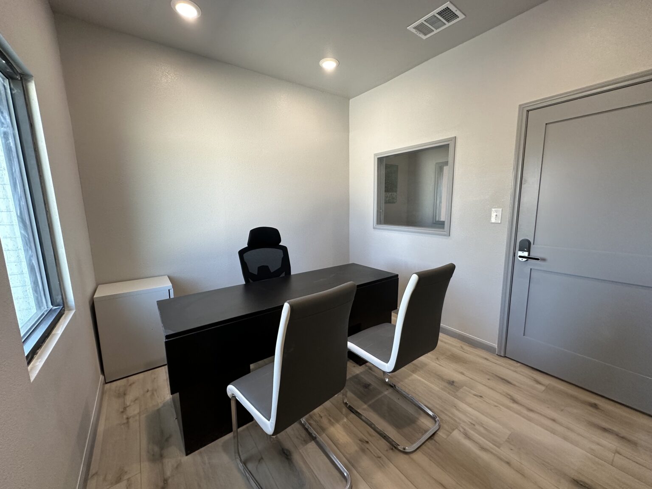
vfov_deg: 85.7
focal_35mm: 14
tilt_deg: -8.2
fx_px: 264
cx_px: 326
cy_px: 244
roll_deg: +0.9
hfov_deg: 102.1
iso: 160
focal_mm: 2.22
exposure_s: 1/120
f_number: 2.2
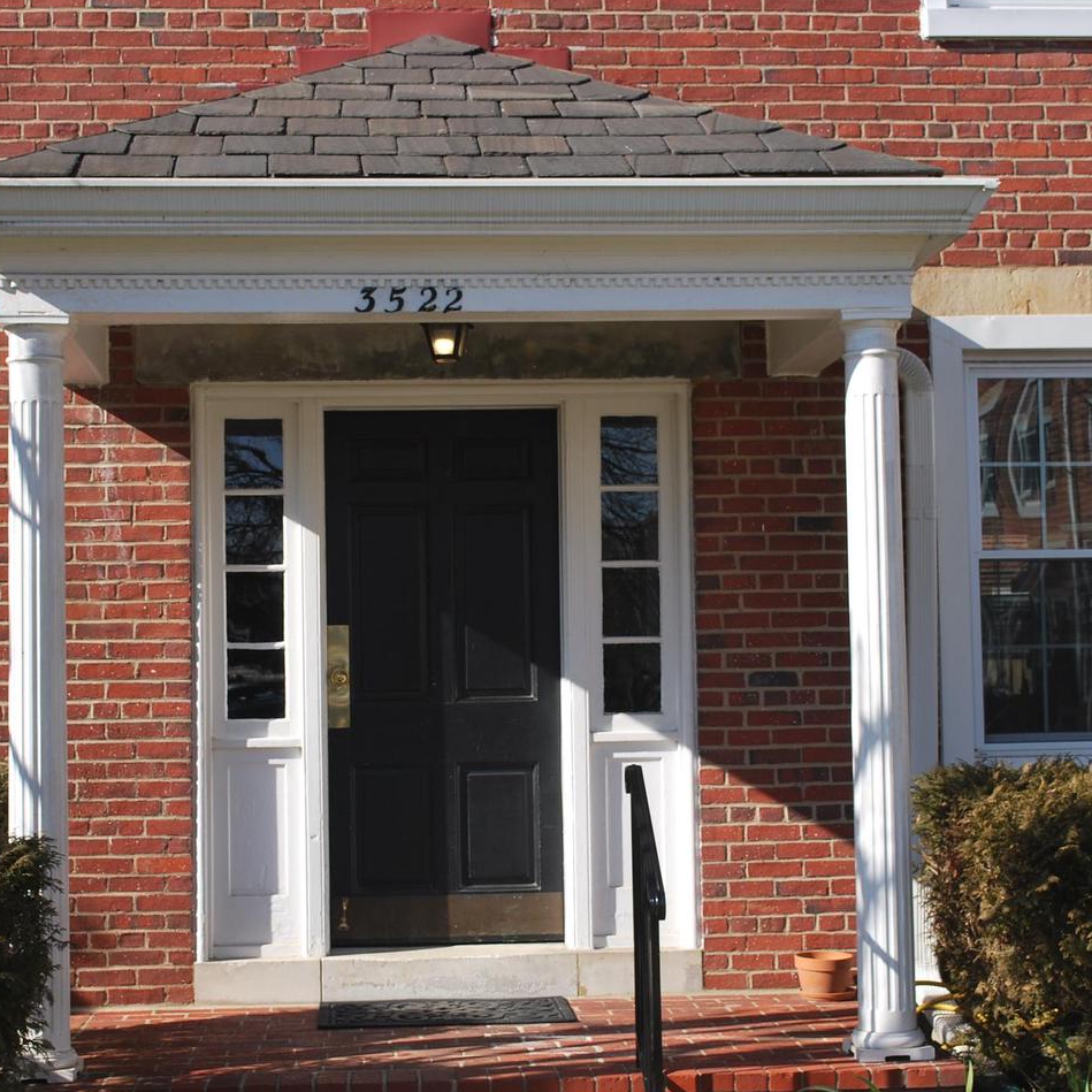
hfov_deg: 27.7
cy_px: 544
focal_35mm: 62
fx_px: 2213
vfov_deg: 27.7
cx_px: 503
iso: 100
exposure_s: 1/200
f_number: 7.1
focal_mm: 32
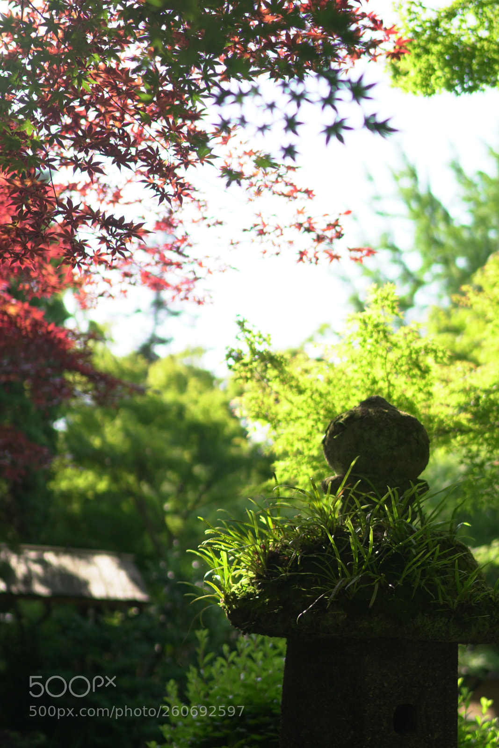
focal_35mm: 52
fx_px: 1091
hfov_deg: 25.8
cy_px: 374
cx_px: 250
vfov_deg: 37.8
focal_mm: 35
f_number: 1.4
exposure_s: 1/2000
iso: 100
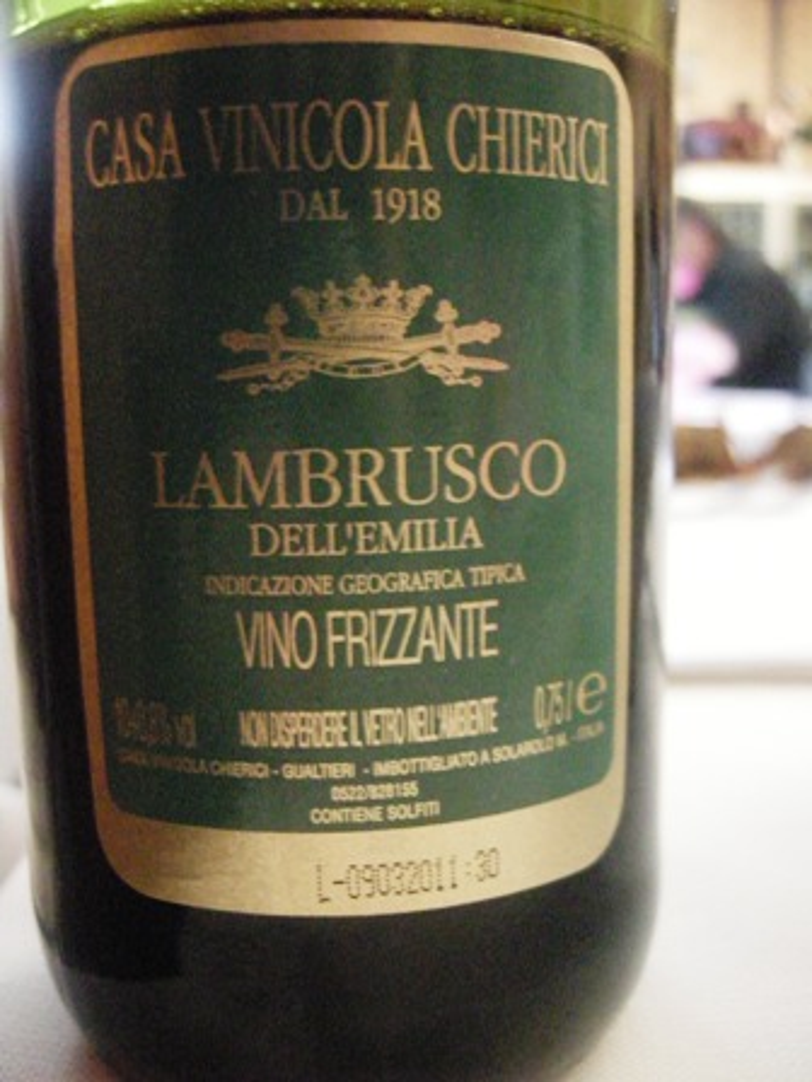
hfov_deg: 39.7
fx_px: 1126
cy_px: 541
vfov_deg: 51.4
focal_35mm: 36
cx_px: 406
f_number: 2.7
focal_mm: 7.5
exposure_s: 1/30
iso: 1600
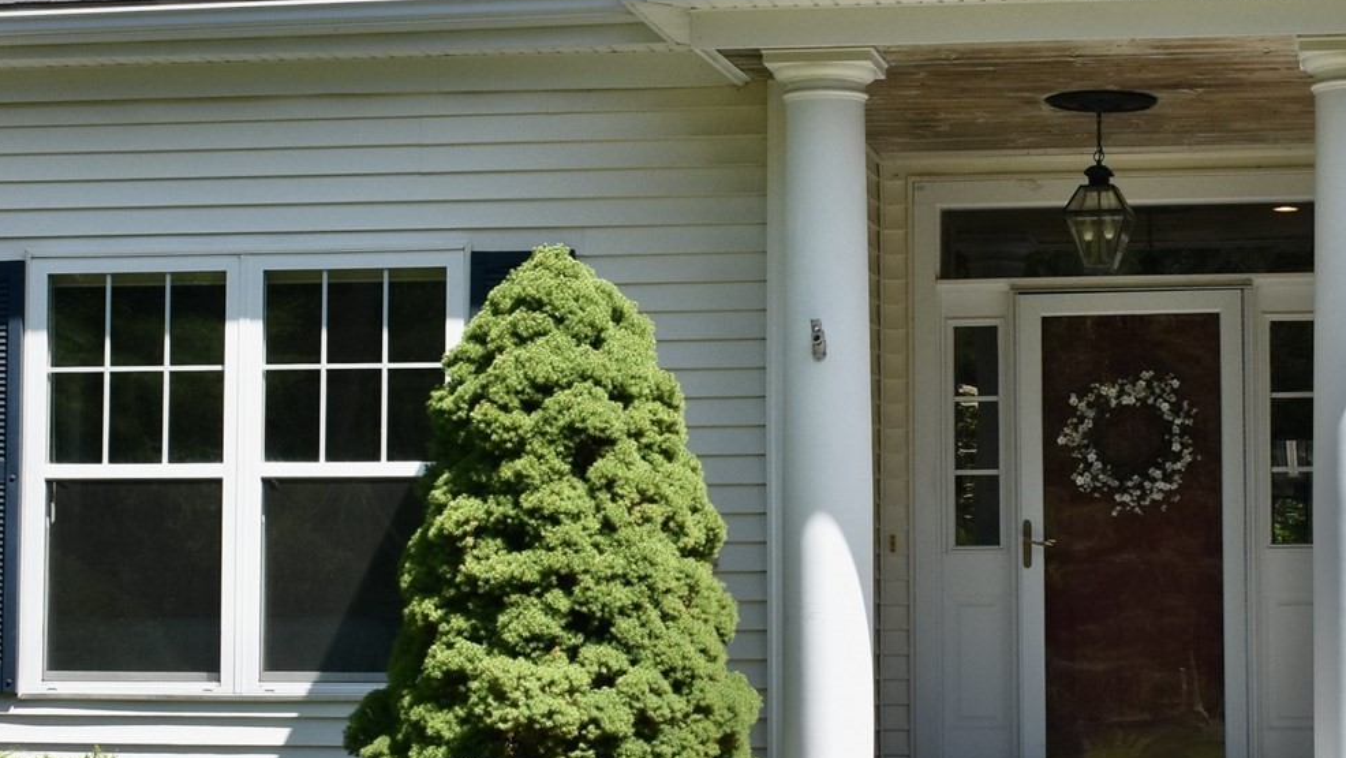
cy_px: 322
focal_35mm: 75
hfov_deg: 27.7
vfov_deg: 16.1
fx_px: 2680
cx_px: 1062
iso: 250
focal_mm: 23
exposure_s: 1/500
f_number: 8
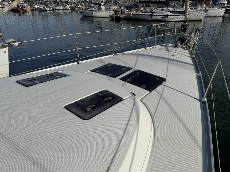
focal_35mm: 25
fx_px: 166
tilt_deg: -25.9
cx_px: 118
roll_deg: -0.3
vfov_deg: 54.9
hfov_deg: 69.4
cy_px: 87
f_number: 1.78
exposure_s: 1/10309
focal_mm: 6.76
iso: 80
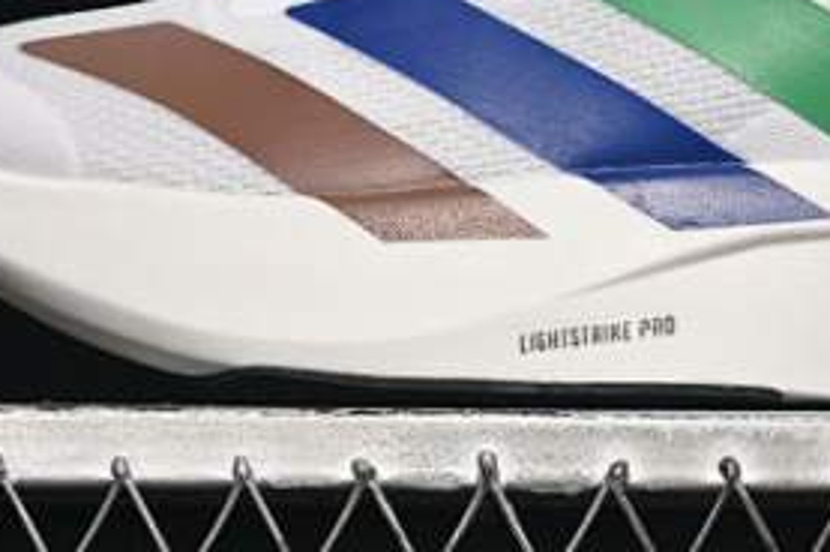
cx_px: 617
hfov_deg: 10.4
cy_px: -39
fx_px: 4560
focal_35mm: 198
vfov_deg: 6.9
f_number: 6.3
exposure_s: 1/60
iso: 160
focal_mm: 50
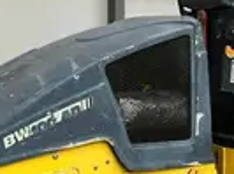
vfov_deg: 14.0
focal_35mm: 105
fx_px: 708
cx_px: 148
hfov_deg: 18.7
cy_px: 97
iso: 125
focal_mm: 3
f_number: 1.8
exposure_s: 1/60
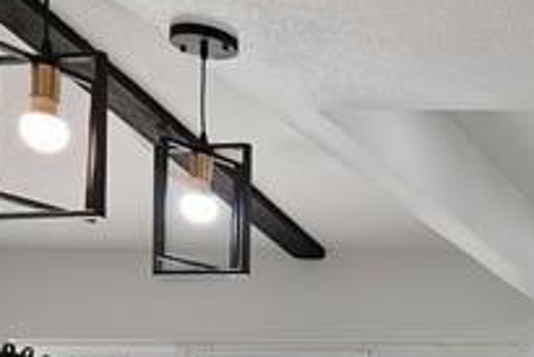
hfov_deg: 23.8
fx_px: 891
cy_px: 486
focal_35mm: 60
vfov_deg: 20.4
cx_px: 862
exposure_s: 1/40
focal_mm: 12
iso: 640
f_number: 9
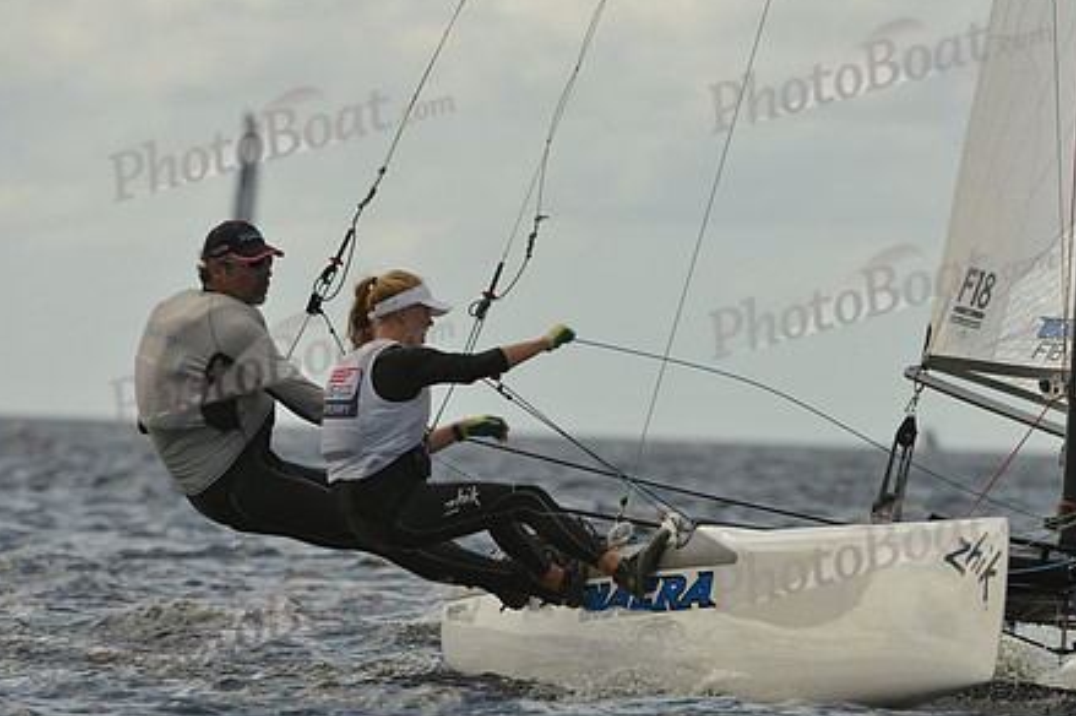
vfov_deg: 2.6
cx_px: 583
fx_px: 15799
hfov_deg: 3.9
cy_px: 457
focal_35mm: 529
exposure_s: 1/1000
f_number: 8
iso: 250
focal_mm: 400
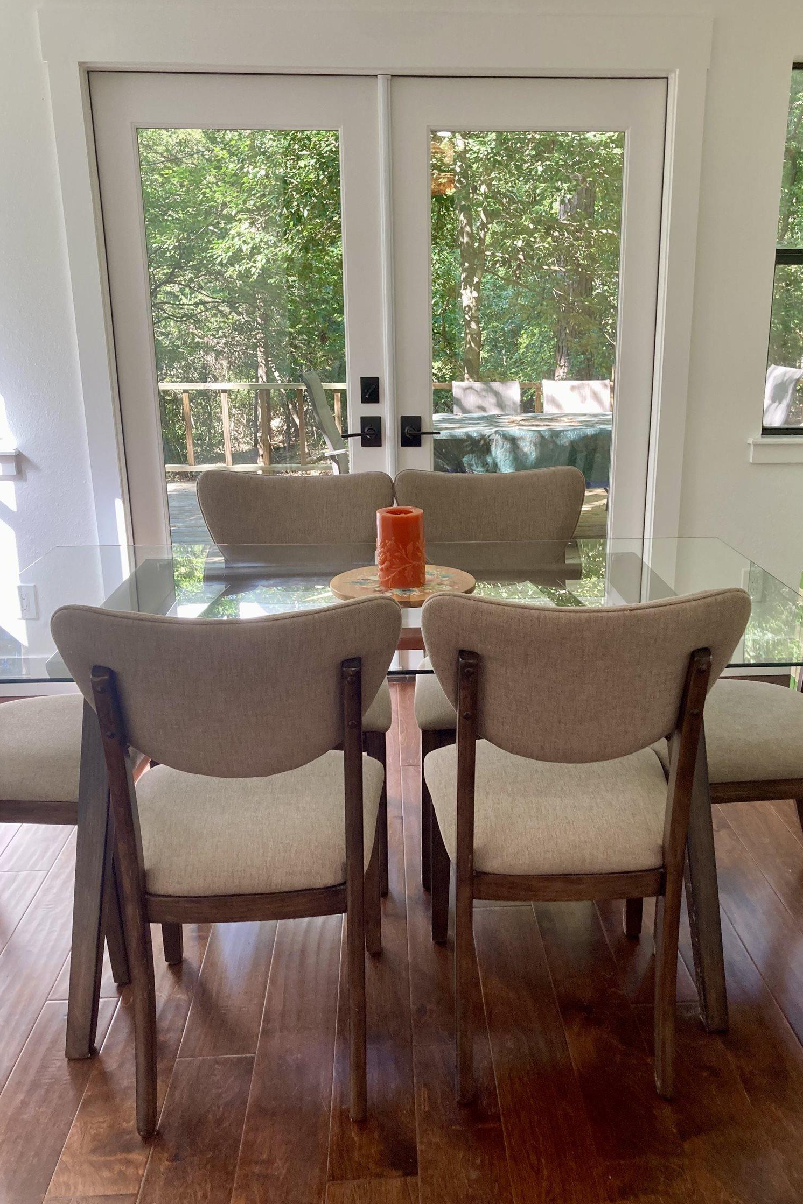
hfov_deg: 43.5
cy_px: 612
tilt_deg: -14.8
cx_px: 451
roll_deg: +1.0
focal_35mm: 30
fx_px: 1004
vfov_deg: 61.9
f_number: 1.8
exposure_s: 1/60
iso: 64
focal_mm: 3.99
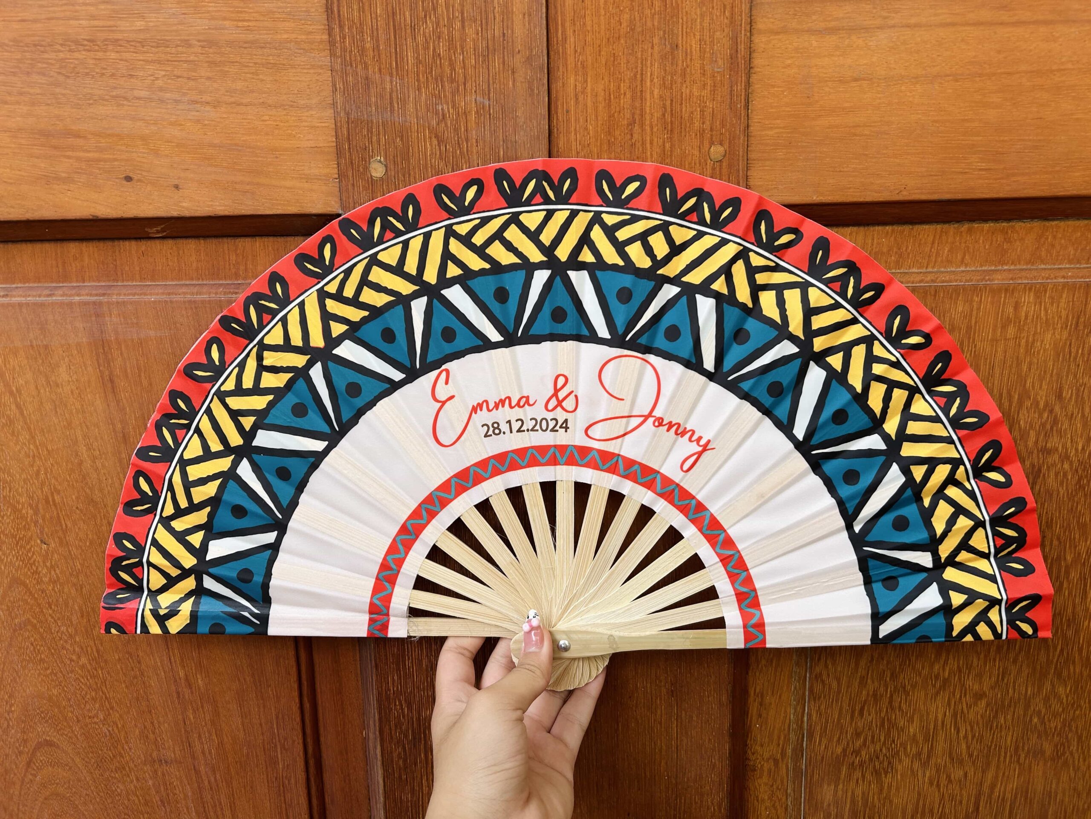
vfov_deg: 53.1
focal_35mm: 26
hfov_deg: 67.3
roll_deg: +1.5
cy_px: 410
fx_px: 819
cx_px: 546
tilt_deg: -11.6
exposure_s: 1/439
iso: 50
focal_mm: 5.7
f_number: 1.5
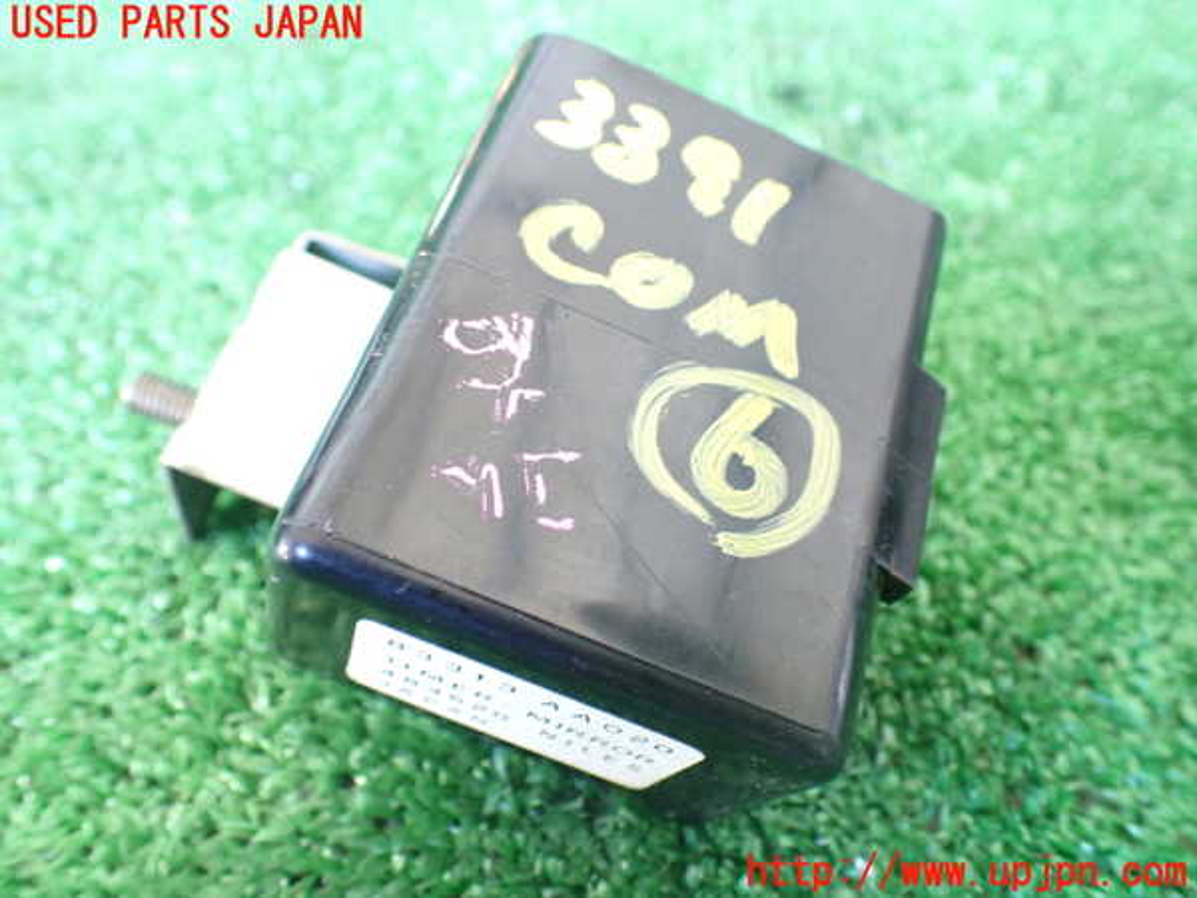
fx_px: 1037
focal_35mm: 30
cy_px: 449
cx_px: 598
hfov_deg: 60.0
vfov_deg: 46.8
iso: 800
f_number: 2.3
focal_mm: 5.4
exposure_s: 1/40
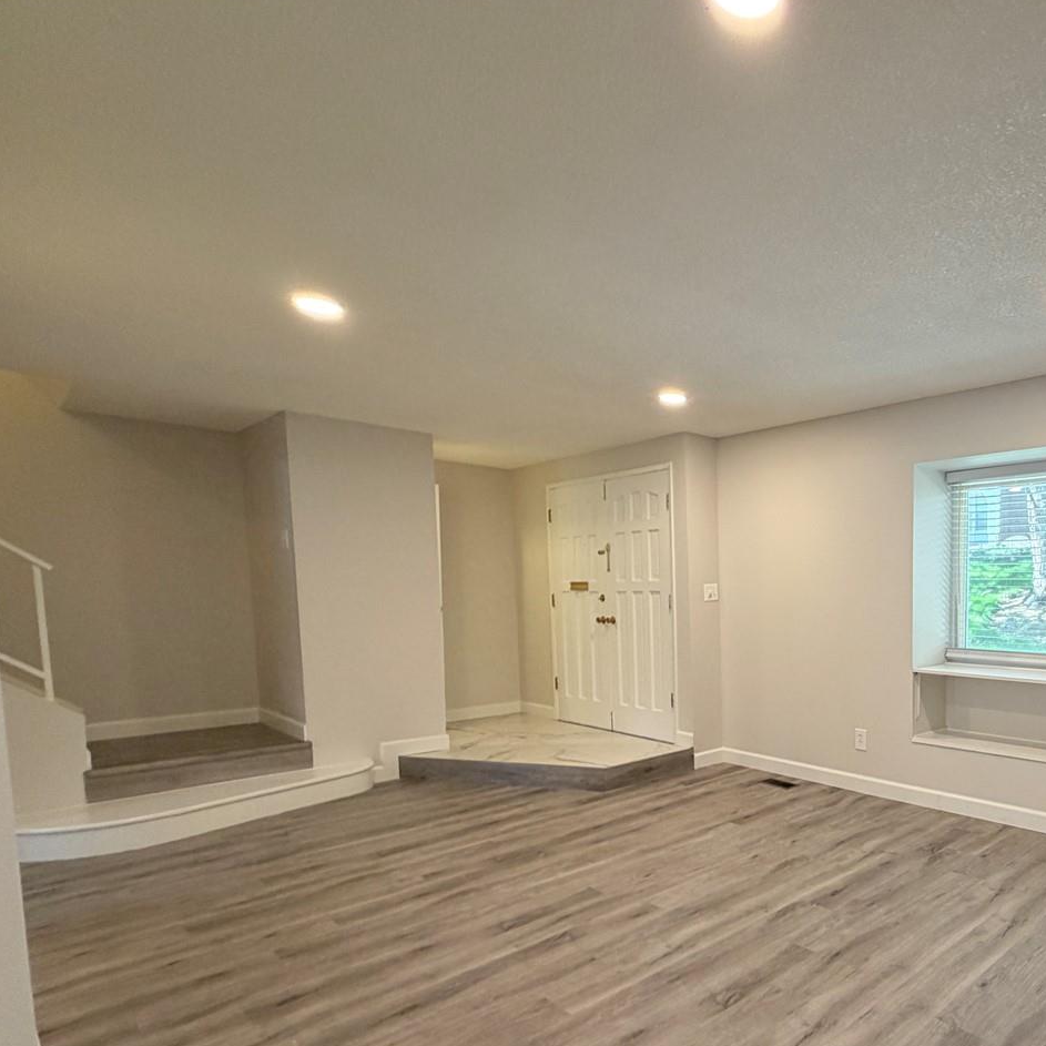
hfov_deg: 65.2
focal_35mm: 21
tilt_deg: -3.0
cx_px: 846
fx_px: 718
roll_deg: +0.7
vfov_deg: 71.0
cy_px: 654
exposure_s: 1/60
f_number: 2.2
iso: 160
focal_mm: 2.22
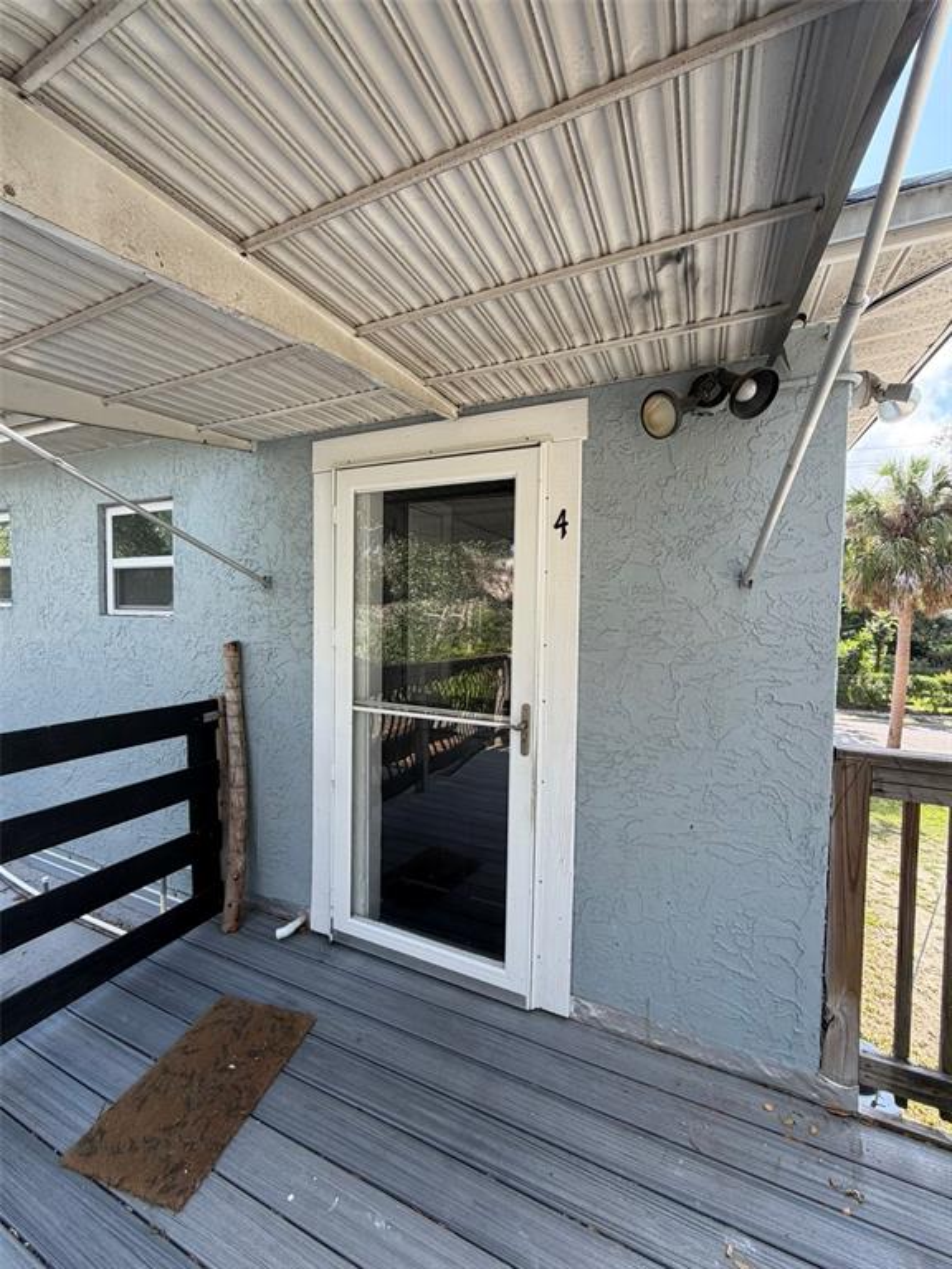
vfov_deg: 102.1
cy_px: 634
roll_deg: -1.0
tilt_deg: -1.9
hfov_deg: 85.7
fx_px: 513
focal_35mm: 14
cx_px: 476
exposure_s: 1/210
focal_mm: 2.22
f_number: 2.2
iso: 50
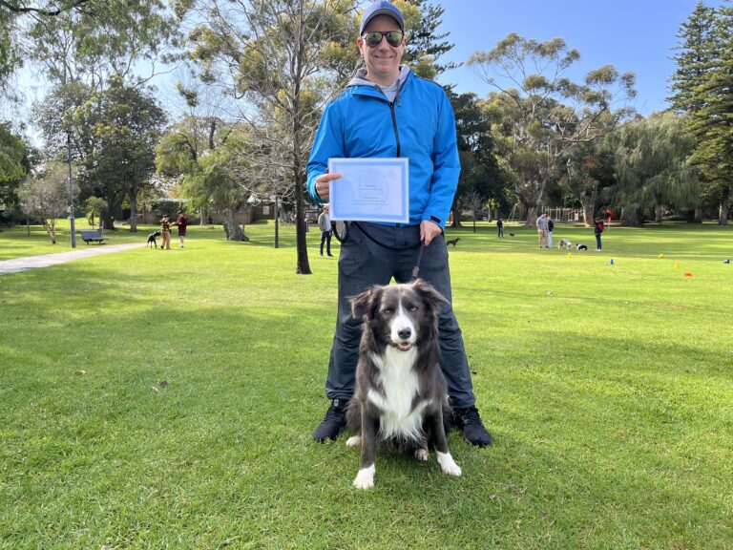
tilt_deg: -6.0
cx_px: 366
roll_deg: -1.6
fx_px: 551
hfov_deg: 67.3
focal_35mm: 26
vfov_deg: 53.1
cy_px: 275
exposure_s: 1/967
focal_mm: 5.1
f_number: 1.6
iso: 50
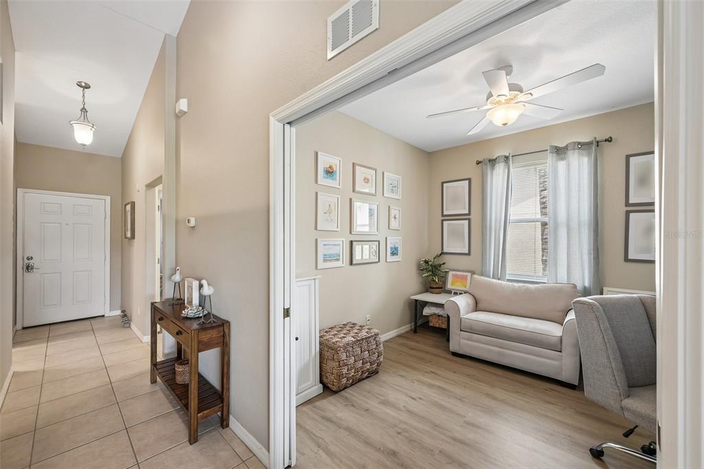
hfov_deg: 104.3
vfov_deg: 81.2
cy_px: 234
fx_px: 274
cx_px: 352
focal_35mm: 14
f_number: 8
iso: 400
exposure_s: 1/10
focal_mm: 14
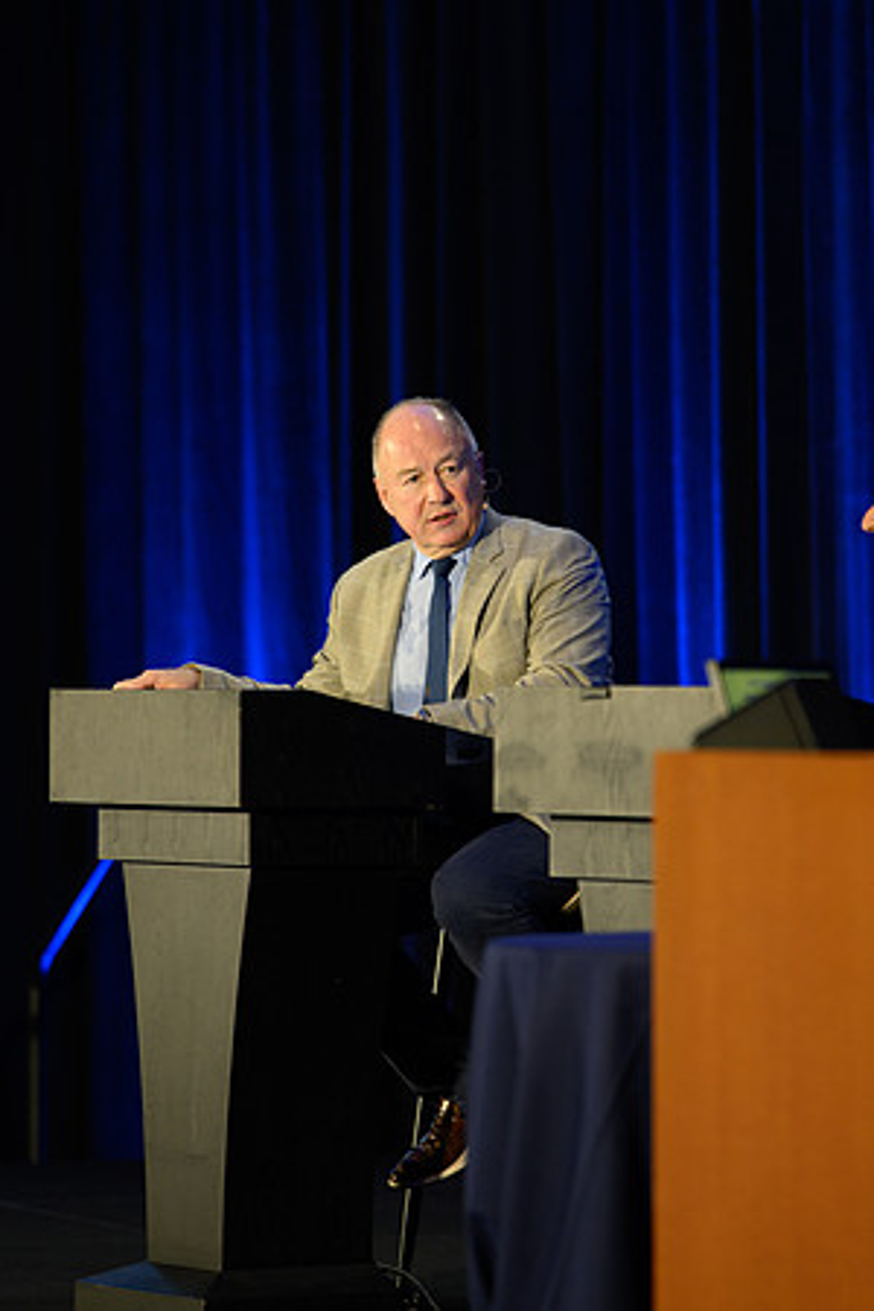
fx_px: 7356
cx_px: 437
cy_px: 656
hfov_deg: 6.8
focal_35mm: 202
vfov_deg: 10.2
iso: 400
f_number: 1.8
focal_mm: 135
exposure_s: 1/100
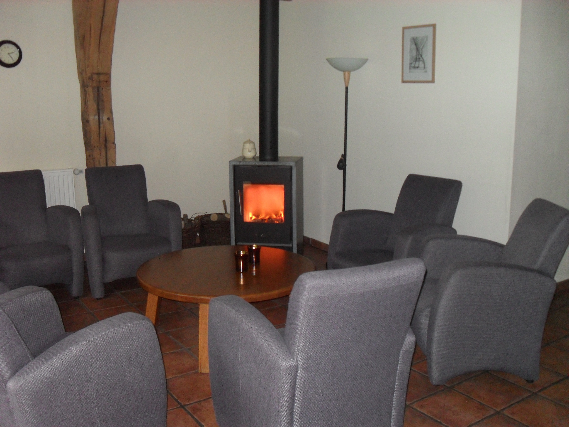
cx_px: 284
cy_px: 214
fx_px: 575
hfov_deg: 52.6
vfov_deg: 40.7
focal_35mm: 35
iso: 240
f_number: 2.8
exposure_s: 1/45
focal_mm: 6.2
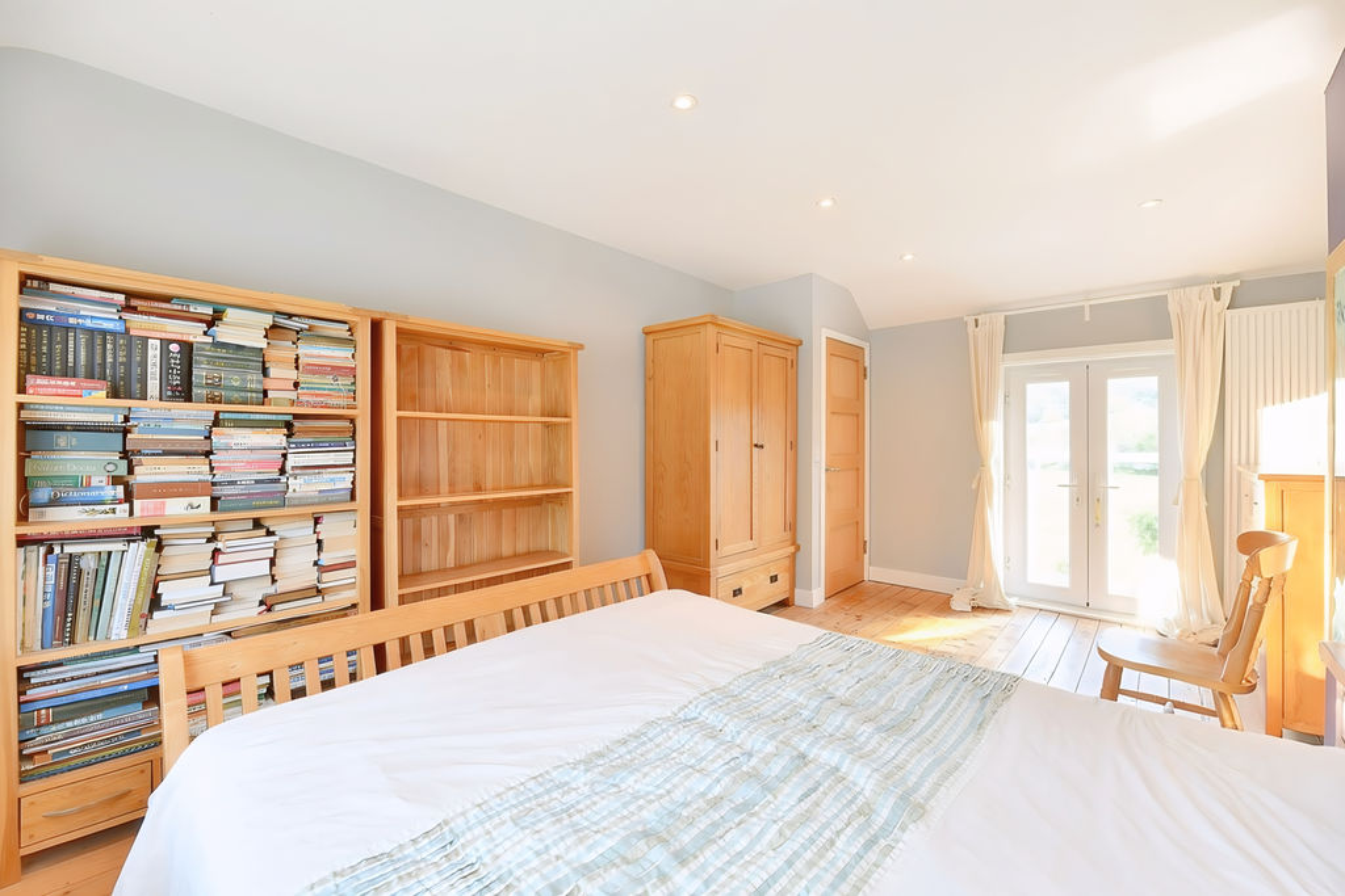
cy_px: 448
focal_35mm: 14
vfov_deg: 81.2
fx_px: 523
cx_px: 672
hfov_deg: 104.2
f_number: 9
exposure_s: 1/15
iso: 250
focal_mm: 14
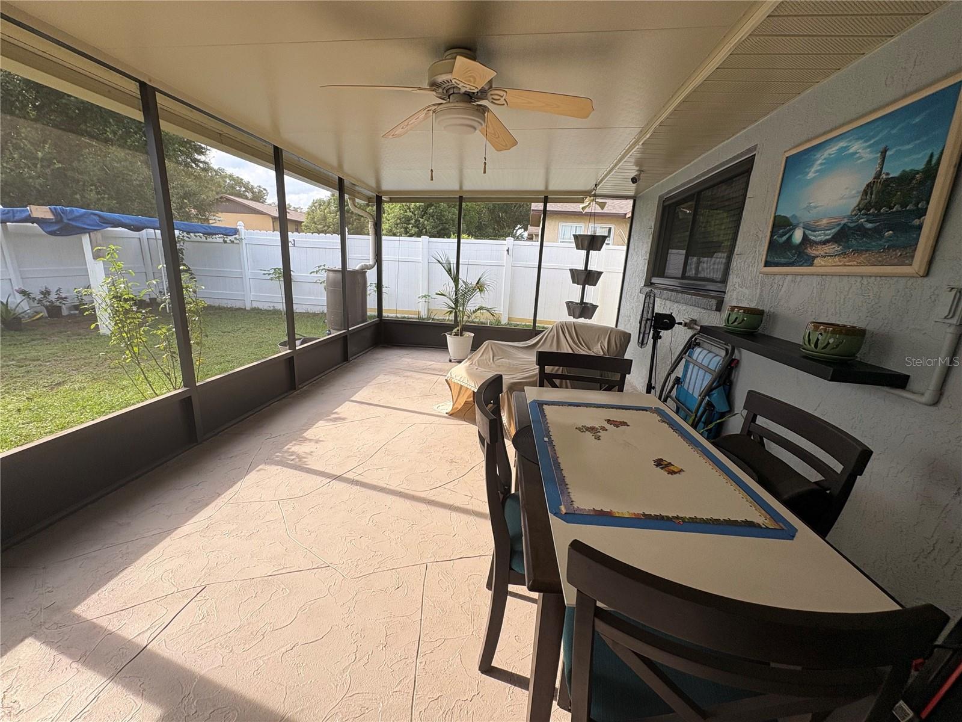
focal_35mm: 14
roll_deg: -2.7
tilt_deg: -15.2
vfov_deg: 85.7
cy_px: 361
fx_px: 389
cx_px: 481
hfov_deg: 102.1
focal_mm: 2.22
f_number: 2.2
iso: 40
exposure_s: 1/277
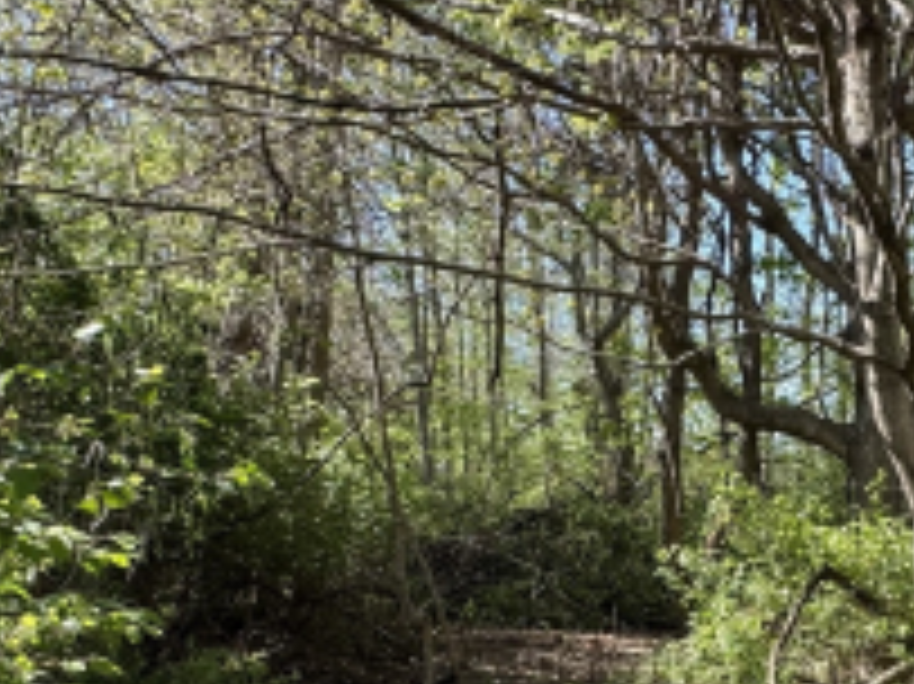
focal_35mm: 46
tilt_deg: -3.3
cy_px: 558
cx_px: 723
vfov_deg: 30.6
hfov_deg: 39.7
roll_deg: +1.1
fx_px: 1214
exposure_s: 1/354
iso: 40
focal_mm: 2.22
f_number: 2.2
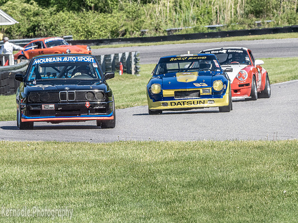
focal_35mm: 757
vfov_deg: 2.0
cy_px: 119
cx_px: 188
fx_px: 6518
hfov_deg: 2.6
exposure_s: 1/640
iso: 400
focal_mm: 300
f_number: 10
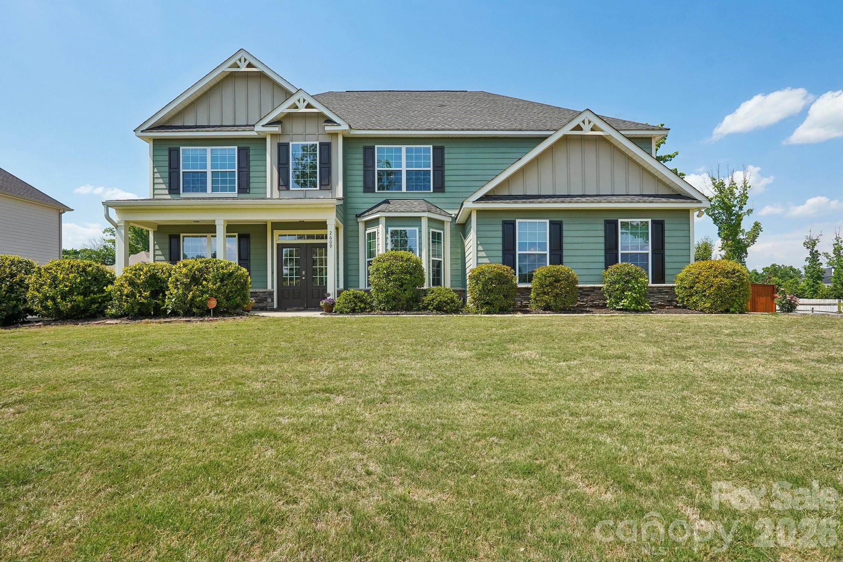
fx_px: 410
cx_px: 422
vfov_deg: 68.9
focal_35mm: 18
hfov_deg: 91.6
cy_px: 281
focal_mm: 17.5
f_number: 8
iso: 400
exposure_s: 1/800
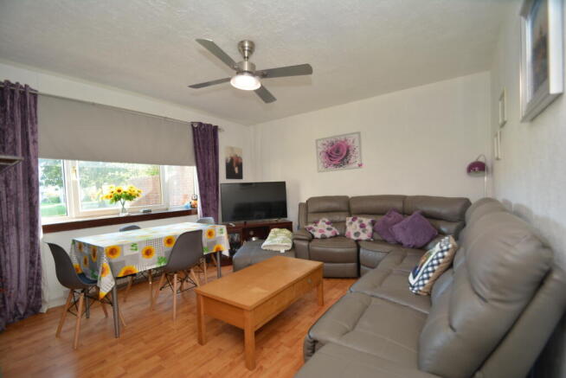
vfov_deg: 77.4
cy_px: 189
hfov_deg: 100.4
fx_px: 236
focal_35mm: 15
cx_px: 283
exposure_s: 1/15
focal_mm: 10
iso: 100
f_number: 3.5
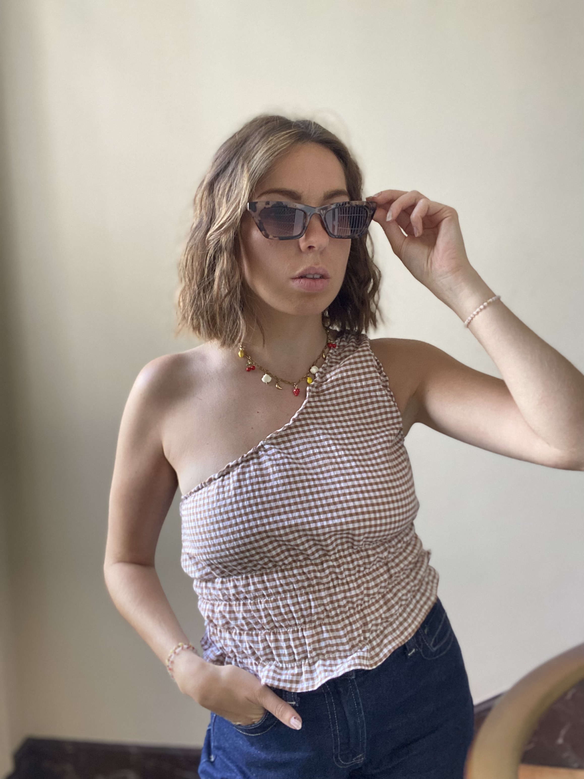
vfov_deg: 60.0
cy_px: 390
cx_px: 292
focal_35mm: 30
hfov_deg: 46.8
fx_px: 675
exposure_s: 1/60
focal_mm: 2.71
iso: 250
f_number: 2.2
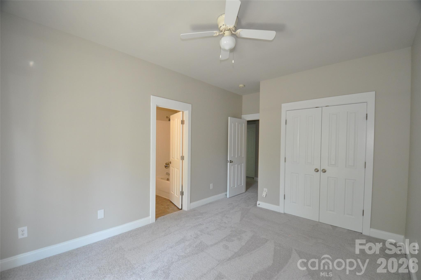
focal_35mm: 15
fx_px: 175
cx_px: 210
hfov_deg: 100.5
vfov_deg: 77.2
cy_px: 140
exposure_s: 1/60
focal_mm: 10
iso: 720
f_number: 4
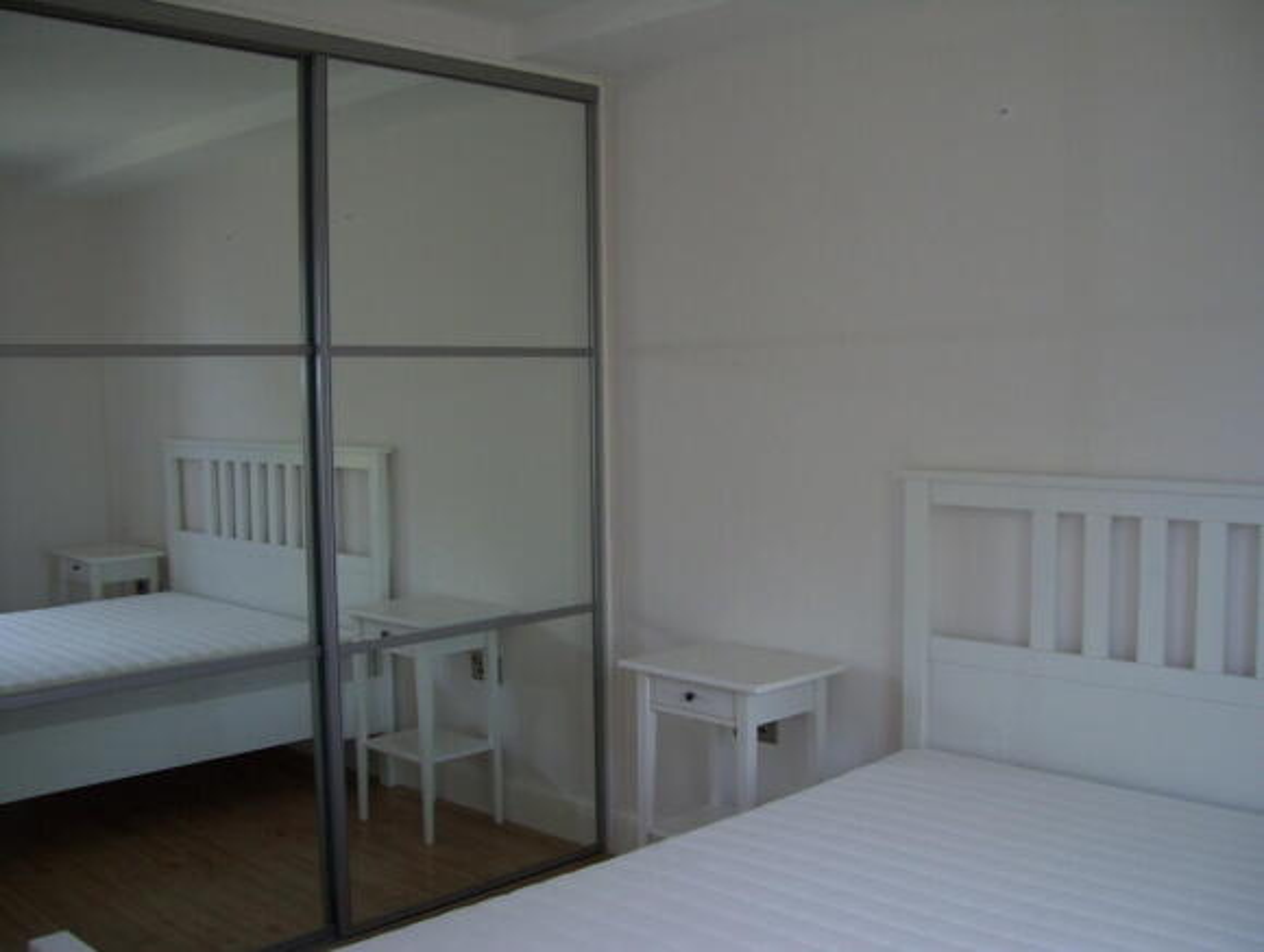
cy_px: 476
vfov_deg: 39.8
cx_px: 632
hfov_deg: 51.3
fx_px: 1317
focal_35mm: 36
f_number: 2.7
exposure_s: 1/60
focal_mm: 6
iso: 80
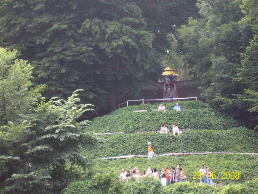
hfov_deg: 17.7
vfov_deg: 13.3
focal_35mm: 111
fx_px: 827
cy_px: 97
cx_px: 129
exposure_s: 1/128
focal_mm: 18.6
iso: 200
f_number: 5.2
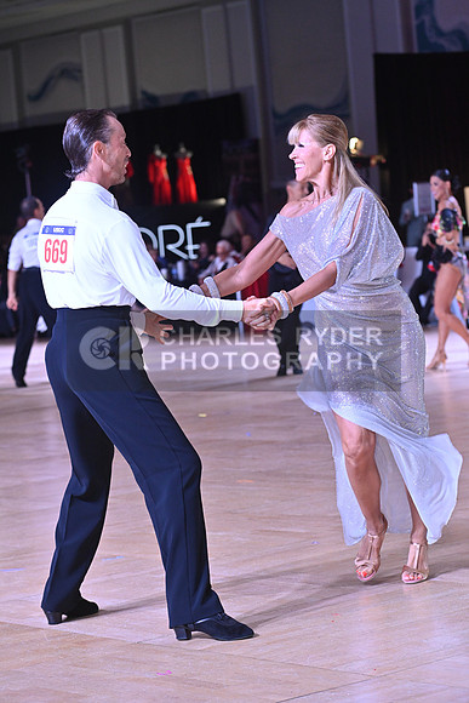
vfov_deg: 18.3
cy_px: 352
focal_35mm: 112
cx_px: 234
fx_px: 2187
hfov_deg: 12.2
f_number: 5.6
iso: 2000
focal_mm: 112
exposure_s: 1/320
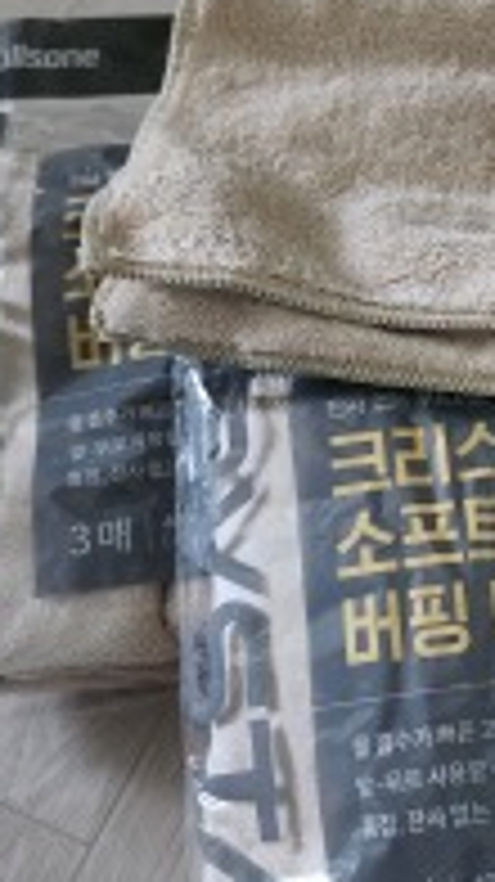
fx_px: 1075
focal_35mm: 46
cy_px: 436
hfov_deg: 24.8
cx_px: 482
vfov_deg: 44.6
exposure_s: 1/24
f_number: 1.8
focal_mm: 6.4
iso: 640
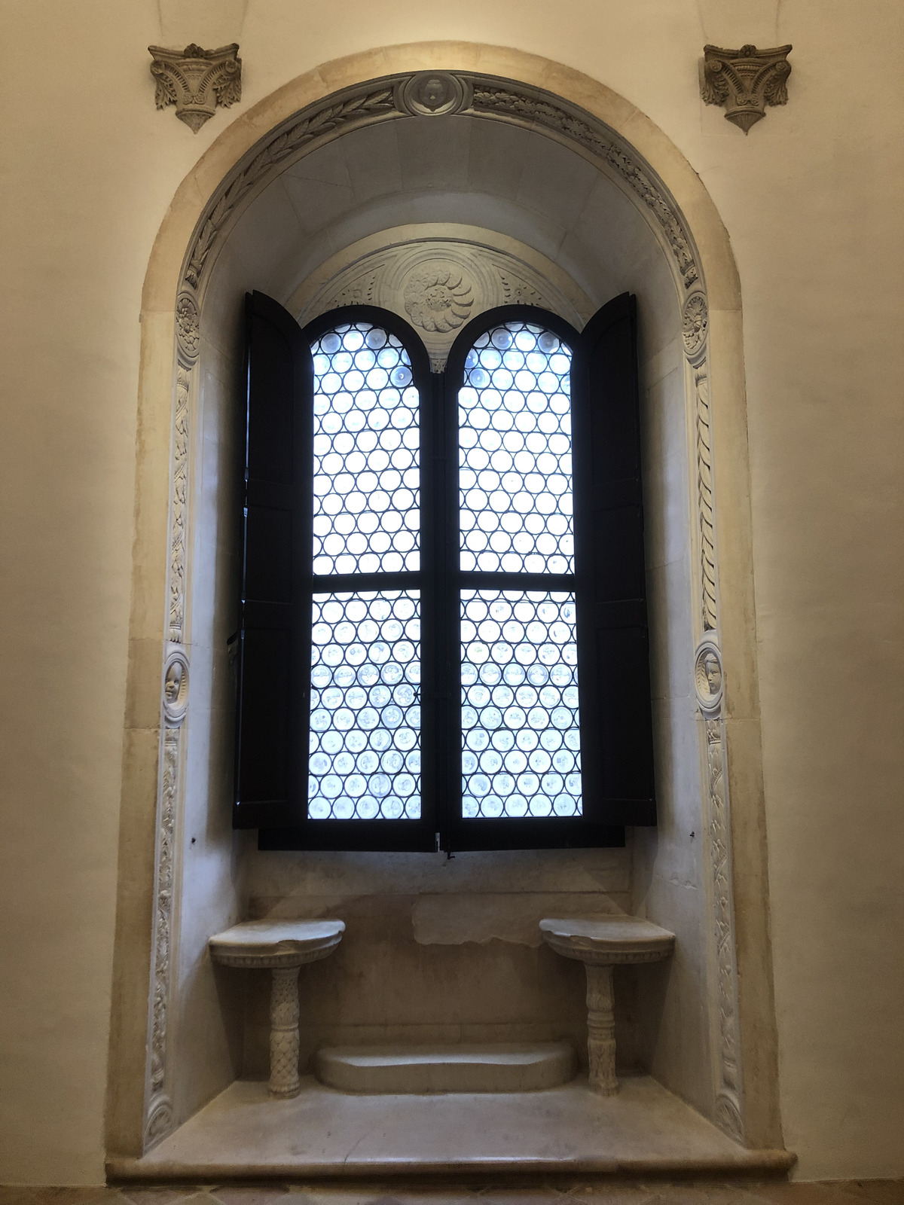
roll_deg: +0.4
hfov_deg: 49.7
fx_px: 975
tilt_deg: +8.7
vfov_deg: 63.4
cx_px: 452
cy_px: 602
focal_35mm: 28
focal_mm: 4
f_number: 1.8
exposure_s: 1/33
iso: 40
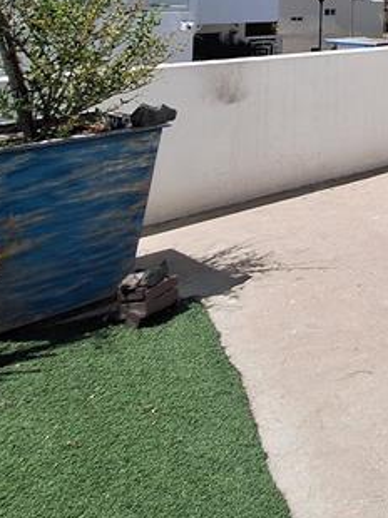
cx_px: 577
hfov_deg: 25.5
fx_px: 644
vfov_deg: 37.6
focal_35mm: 43
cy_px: -35
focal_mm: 1.74
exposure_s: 1/2732
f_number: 2.2
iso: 40
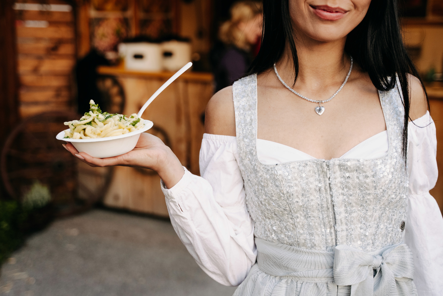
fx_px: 603
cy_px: 148
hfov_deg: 40.3
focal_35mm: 49
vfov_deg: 27.6
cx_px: 222
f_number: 2.8
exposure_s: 1/1000
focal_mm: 49
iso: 640
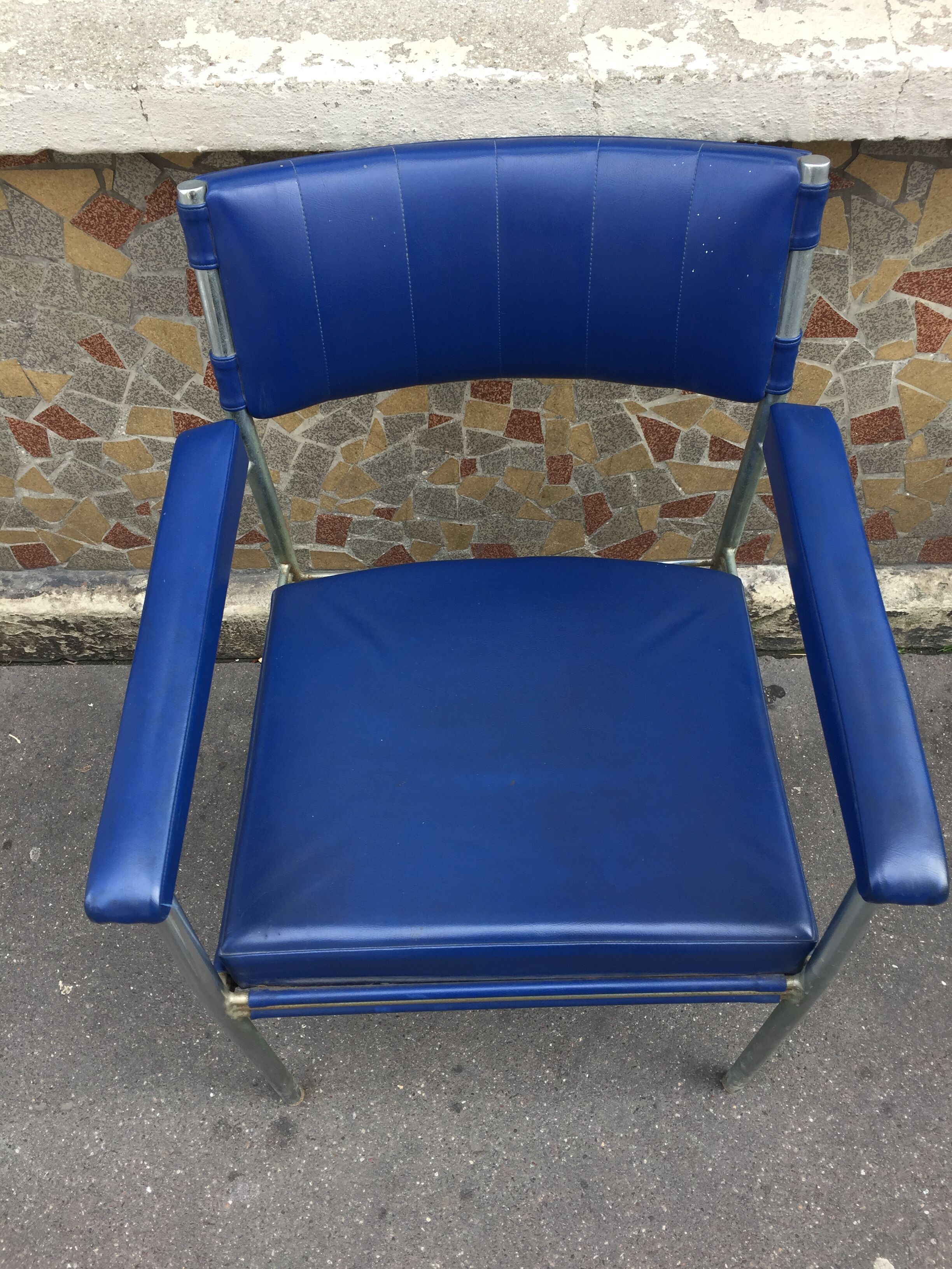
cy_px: 634
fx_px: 1063
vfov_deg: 61.7
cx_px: 476
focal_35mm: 29
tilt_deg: -54.0
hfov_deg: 48.2
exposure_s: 1/153
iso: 32
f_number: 2.2
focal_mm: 4.15
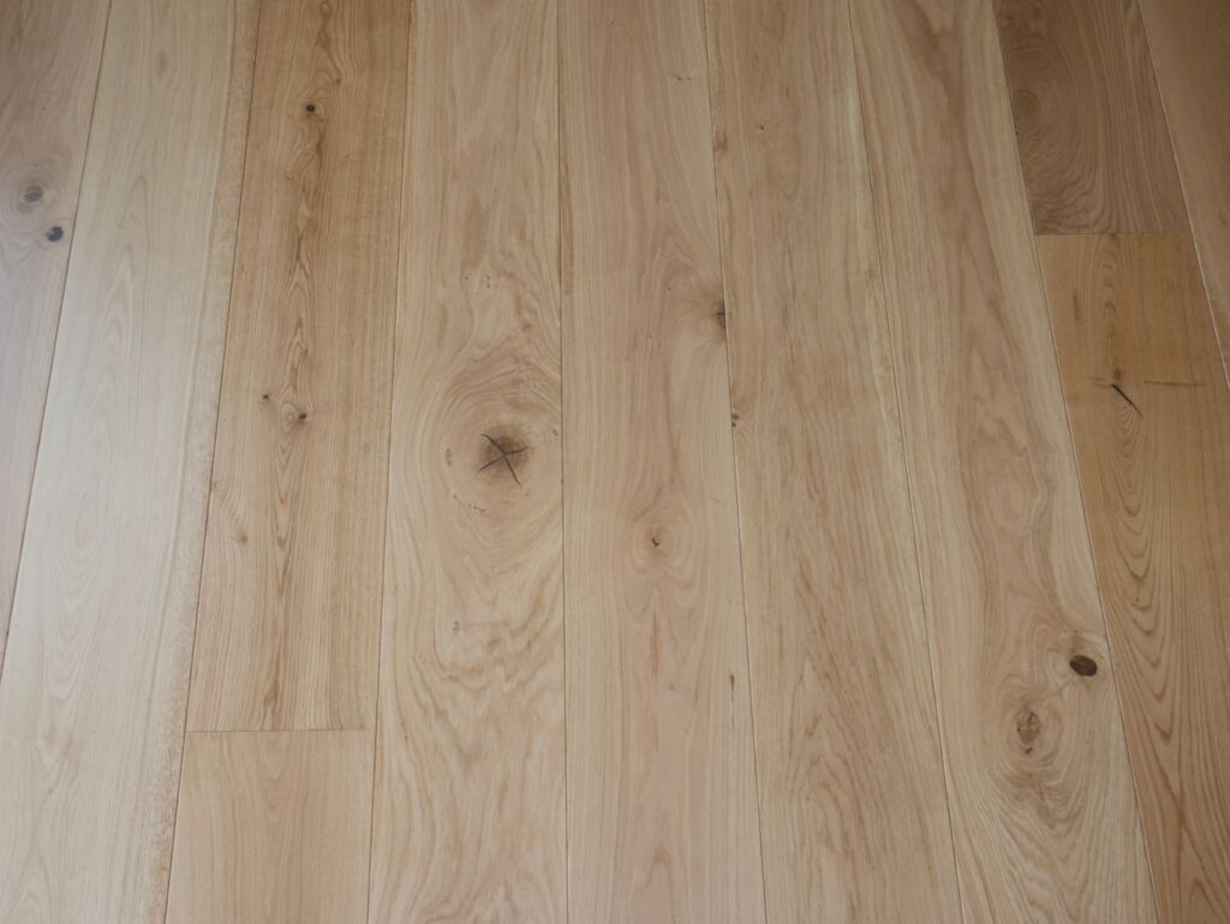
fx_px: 1422
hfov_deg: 46.8
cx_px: 615
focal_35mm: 40
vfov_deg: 36.0
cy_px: 462
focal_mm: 20
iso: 200
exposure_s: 1/80
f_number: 4.5
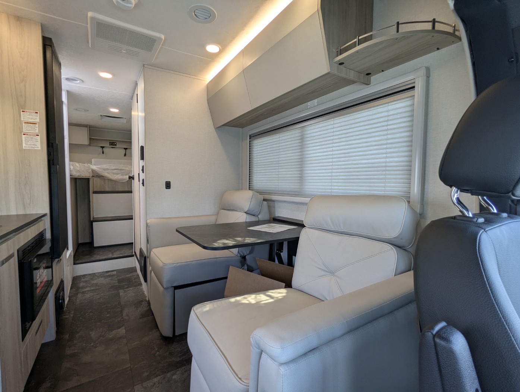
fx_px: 241
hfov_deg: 94.4
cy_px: 196
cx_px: 260
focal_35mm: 16
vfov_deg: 78.2
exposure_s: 1/47.6
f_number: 2.2
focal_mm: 2.35
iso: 37
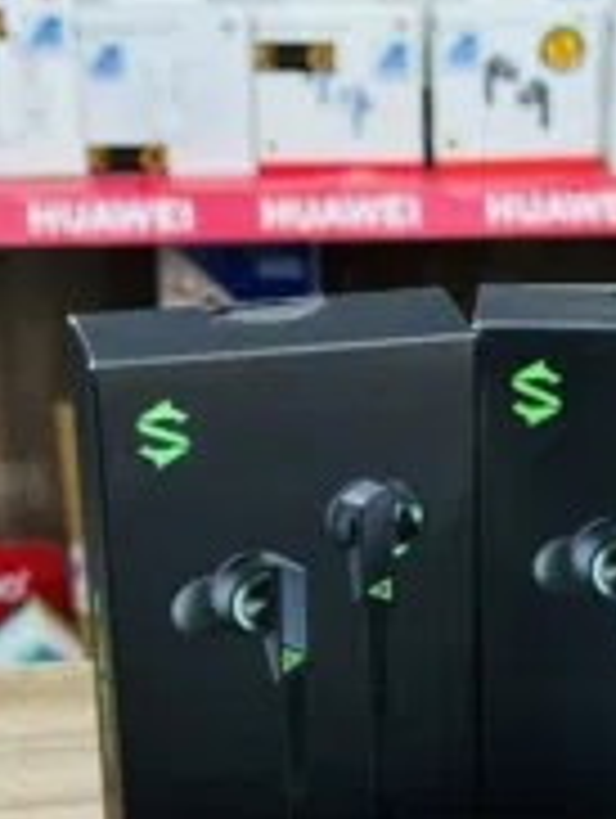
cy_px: 788
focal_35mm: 114
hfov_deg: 12.8
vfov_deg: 16.9
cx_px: 665
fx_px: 2699
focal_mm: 5.96
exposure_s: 1/50
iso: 50
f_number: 1.6
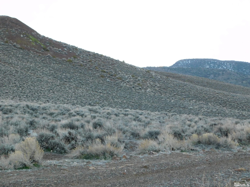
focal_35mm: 91
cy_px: 94
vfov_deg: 16.2
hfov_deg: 21.5
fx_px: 657
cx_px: 125
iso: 125
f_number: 4.5
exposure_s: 1/40
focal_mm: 16.1
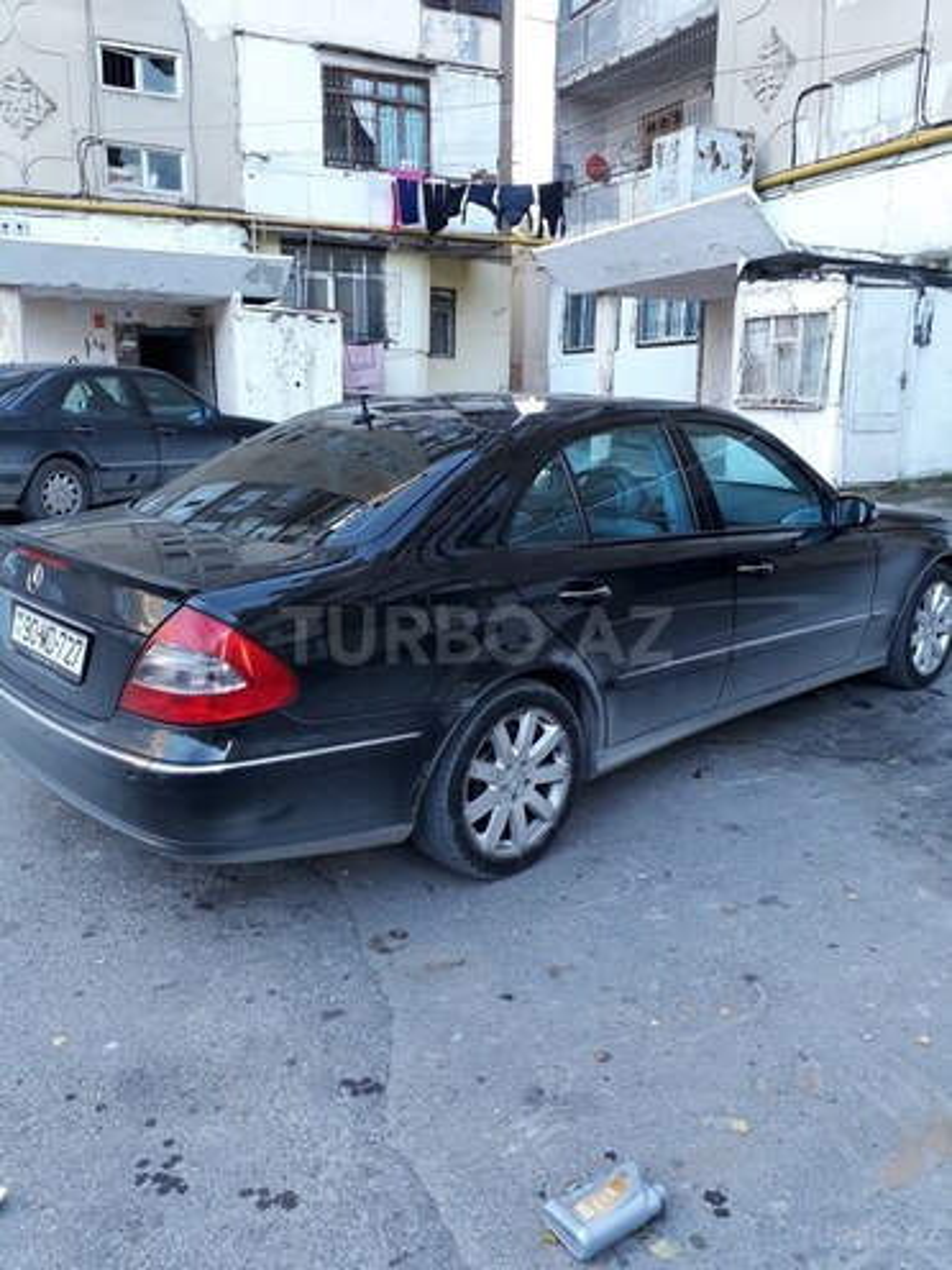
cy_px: 635
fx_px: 990
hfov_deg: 51.4
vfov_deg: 65.3
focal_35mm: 27
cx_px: 476
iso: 50
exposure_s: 1/100
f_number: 1.9
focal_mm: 3.6
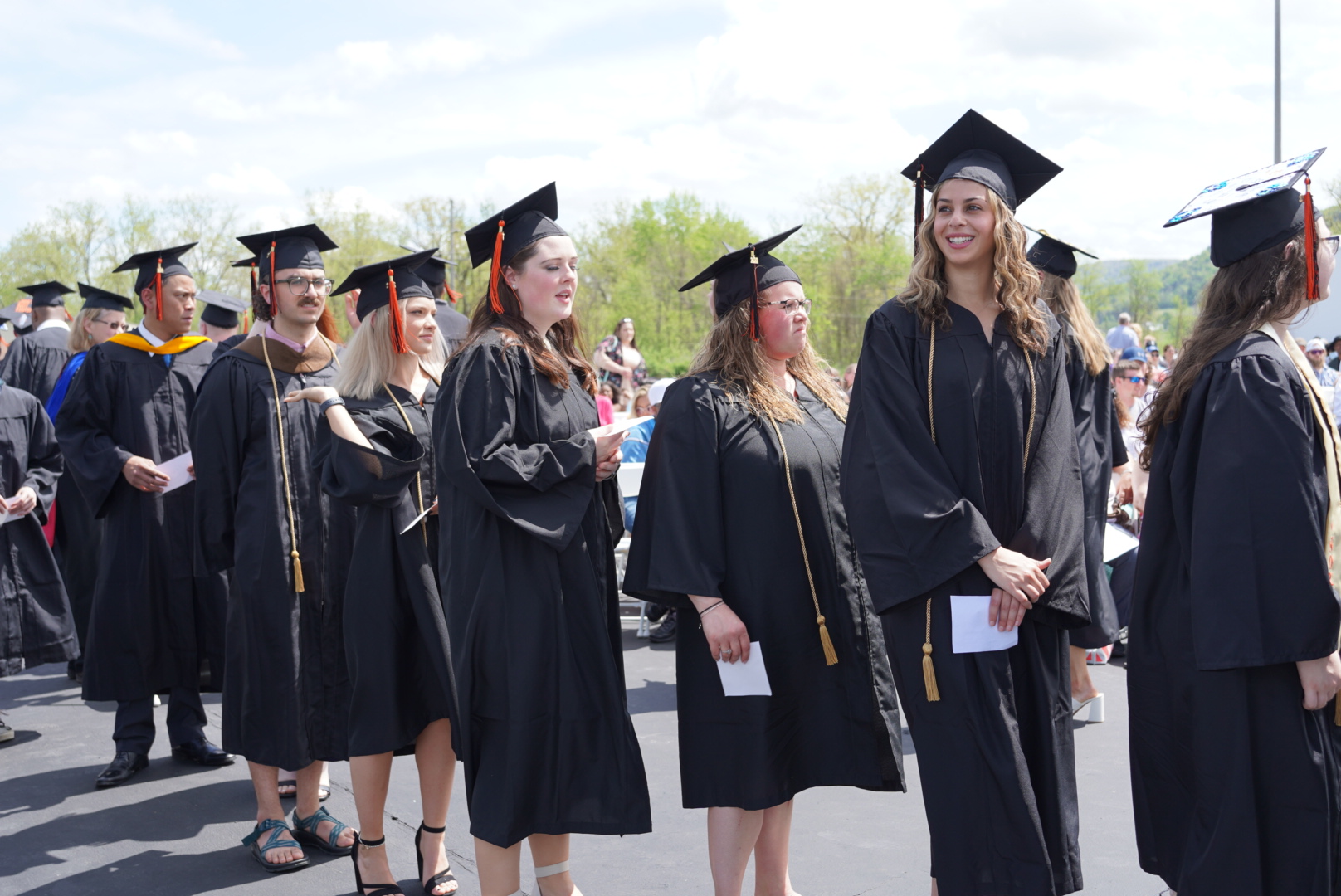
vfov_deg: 30.6
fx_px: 1640
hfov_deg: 44.5
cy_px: 448
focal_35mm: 44
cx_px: 670
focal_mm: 44
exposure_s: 1/250
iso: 100
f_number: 5.6
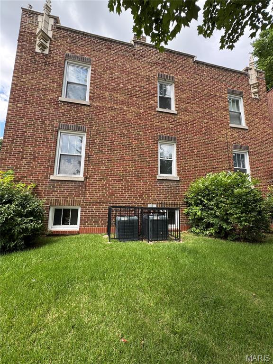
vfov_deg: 102.1
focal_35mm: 14
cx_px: 136
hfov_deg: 85.7
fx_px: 147
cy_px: 182
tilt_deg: +8.6
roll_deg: -0.1
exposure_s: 1/341
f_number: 2.2
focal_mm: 2.22
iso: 40
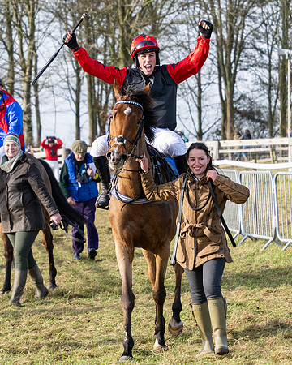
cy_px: 152
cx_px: 131
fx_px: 1951
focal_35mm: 181
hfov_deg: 8.6
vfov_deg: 10.7
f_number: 4
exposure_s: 1/2000
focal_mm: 72
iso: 400
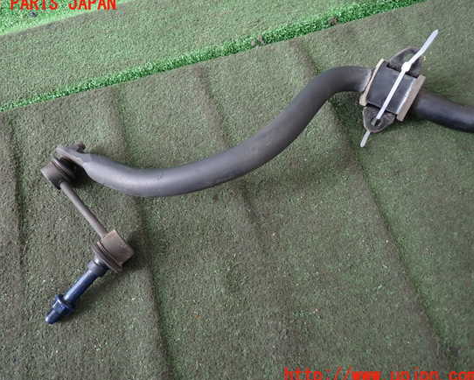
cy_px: 190
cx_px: 220
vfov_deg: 53.2
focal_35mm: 27
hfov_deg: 64.0
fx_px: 379
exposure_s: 1/60
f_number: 2
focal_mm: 4.5
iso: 200
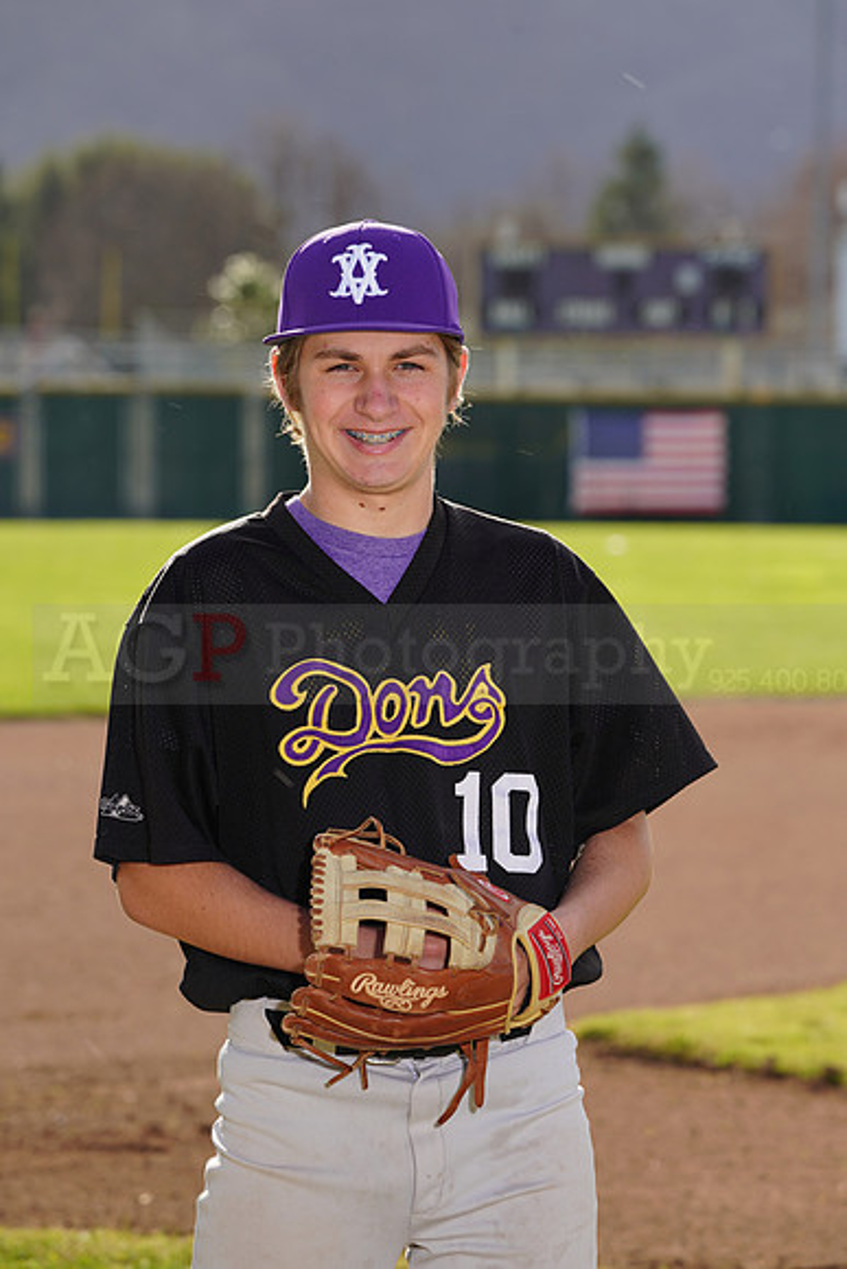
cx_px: 424
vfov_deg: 10.3
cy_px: 634
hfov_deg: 6.9
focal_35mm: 200
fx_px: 7054
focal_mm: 200
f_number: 9
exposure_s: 1/200
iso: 100
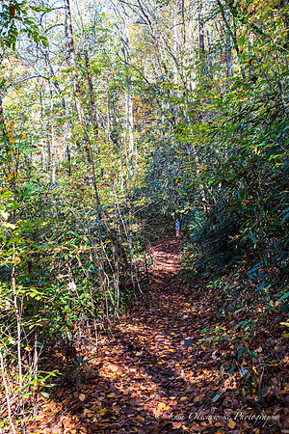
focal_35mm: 34
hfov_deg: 38.9
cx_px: 144
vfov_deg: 55.8
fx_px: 409
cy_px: 217
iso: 200
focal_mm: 34
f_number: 3.2
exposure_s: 1/160
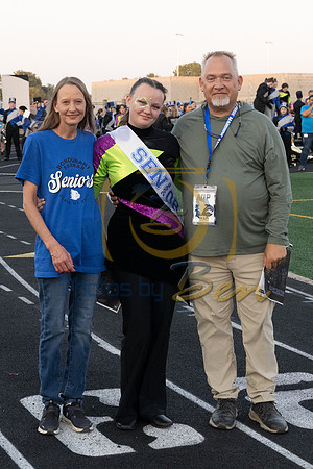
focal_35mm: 75
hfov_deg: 18.1
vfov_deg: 26.6
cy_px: 128
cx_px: 129
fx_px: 980
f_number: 5
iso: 2500
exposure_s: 1/1000
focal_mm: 34.5
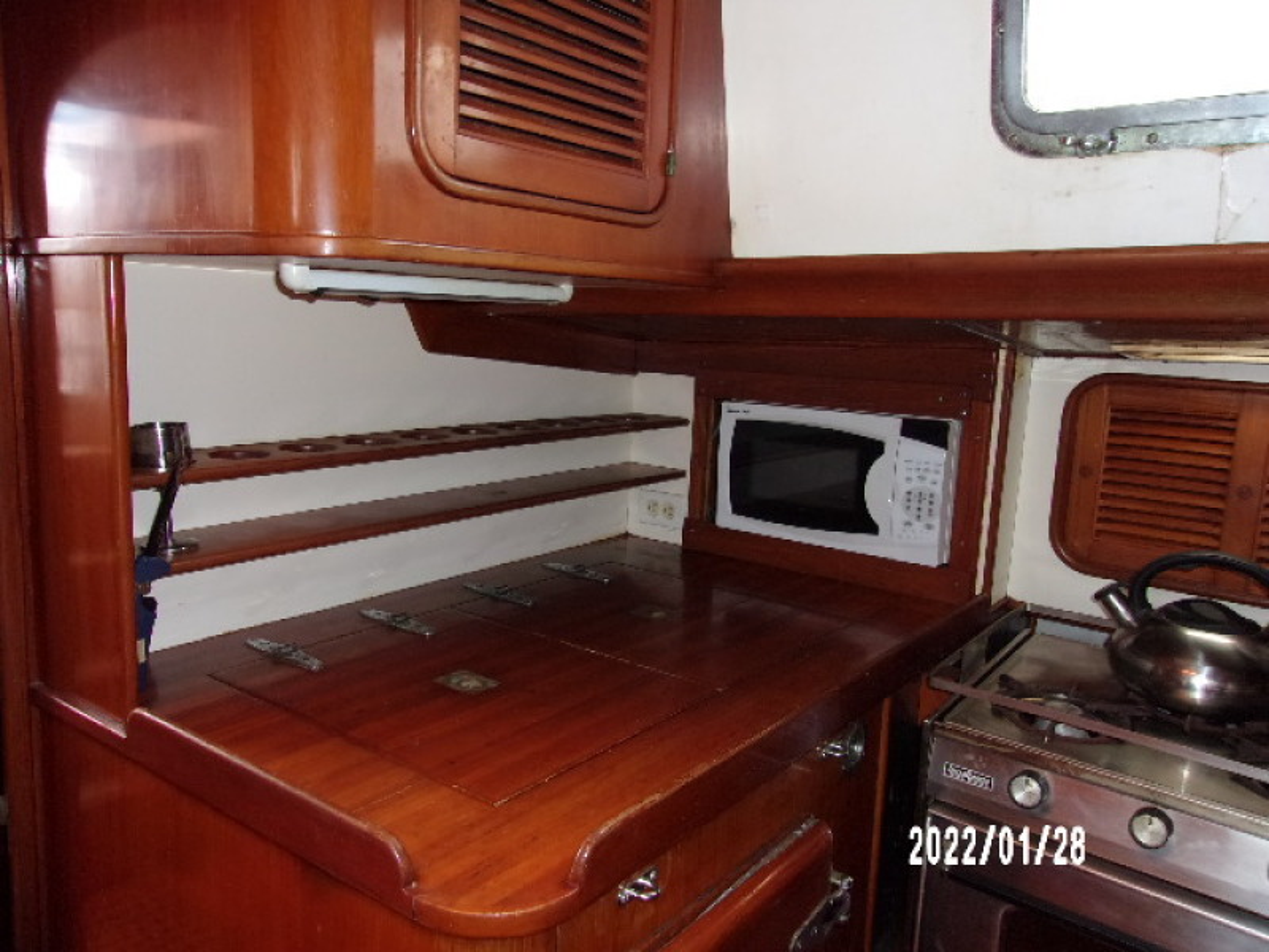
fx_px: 990
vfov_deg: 51.4
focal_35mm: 27
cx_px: 634
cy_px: 476
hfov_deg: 65.3
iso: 200
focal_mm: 4.9
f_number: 3
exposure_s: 1/34
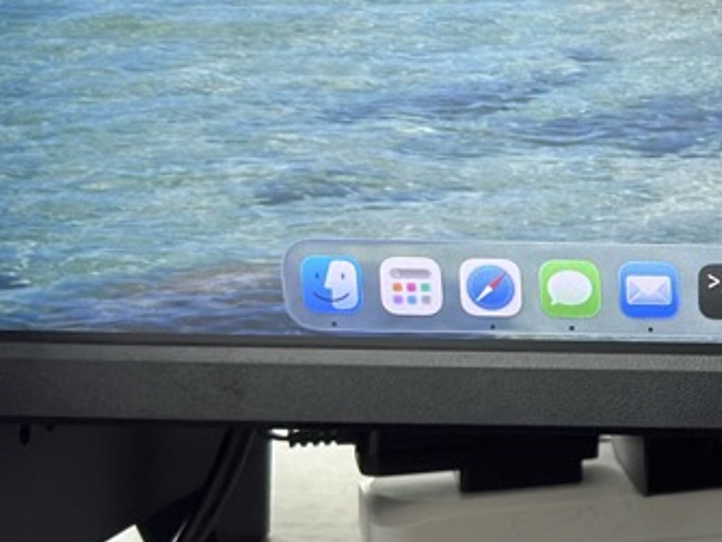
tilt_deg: -9.9
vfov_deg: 10.1
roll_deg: -0.4
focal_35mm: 147
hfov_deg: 12.1
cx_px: 1401
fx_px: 3068
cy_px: 145
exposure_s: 1/110
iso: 100
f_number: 1.78
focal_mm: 6.76
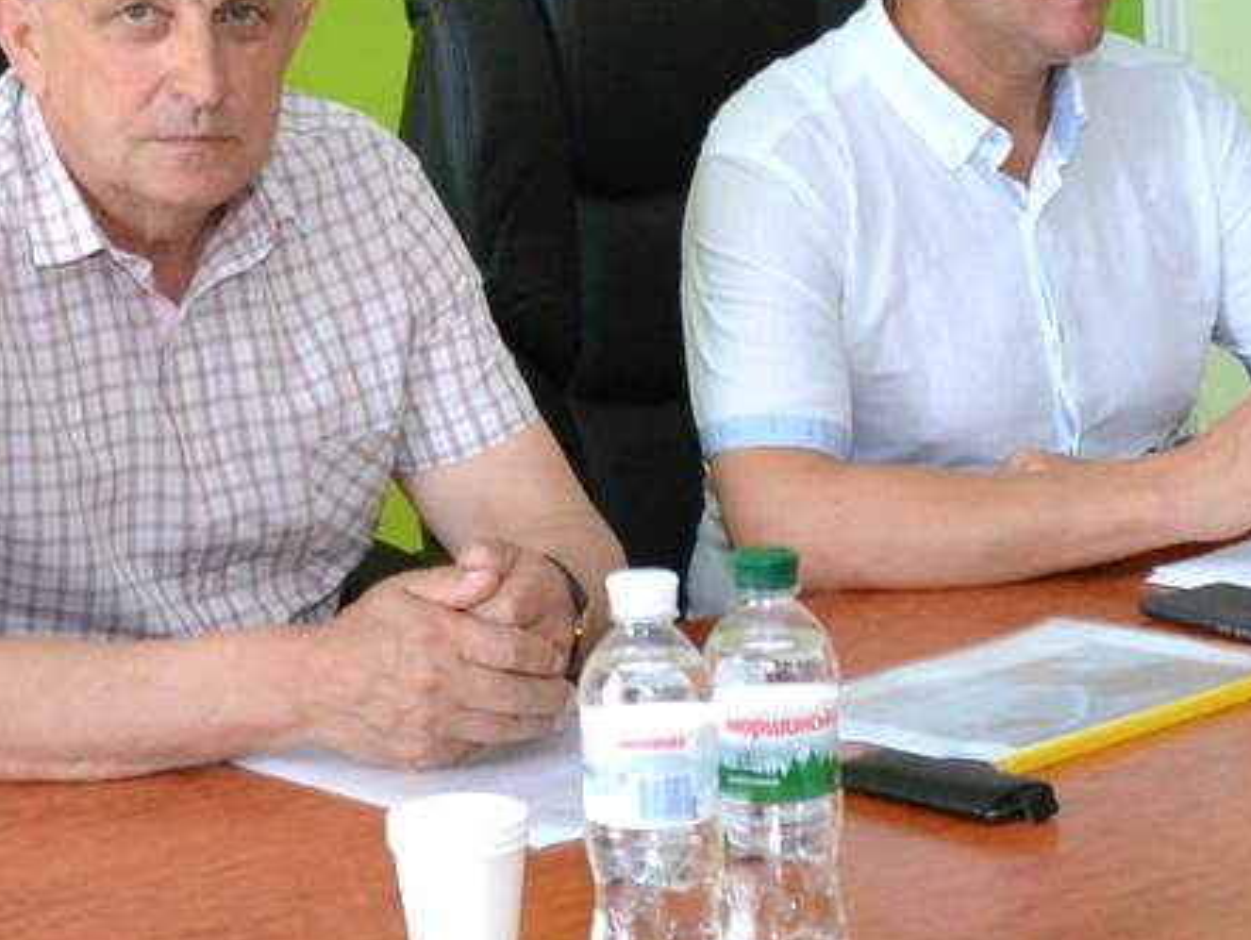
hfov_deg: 20.6
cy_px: -93
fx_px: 3399
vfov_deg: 15.3
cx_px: 269
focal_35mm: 94
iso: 1100
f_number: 5.6
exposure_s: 1/160
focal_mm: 18
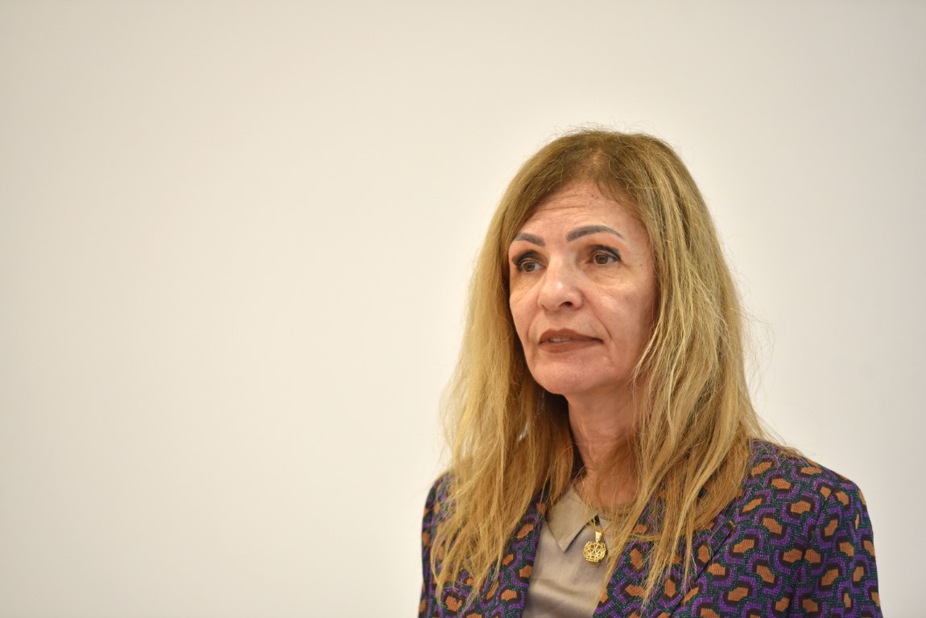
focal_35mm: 165
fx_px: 4246
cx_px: 463
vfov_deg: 8.3
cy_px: 309
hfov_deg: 12.4
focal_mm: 165
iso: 1250
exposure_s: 1/640
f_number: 2.8
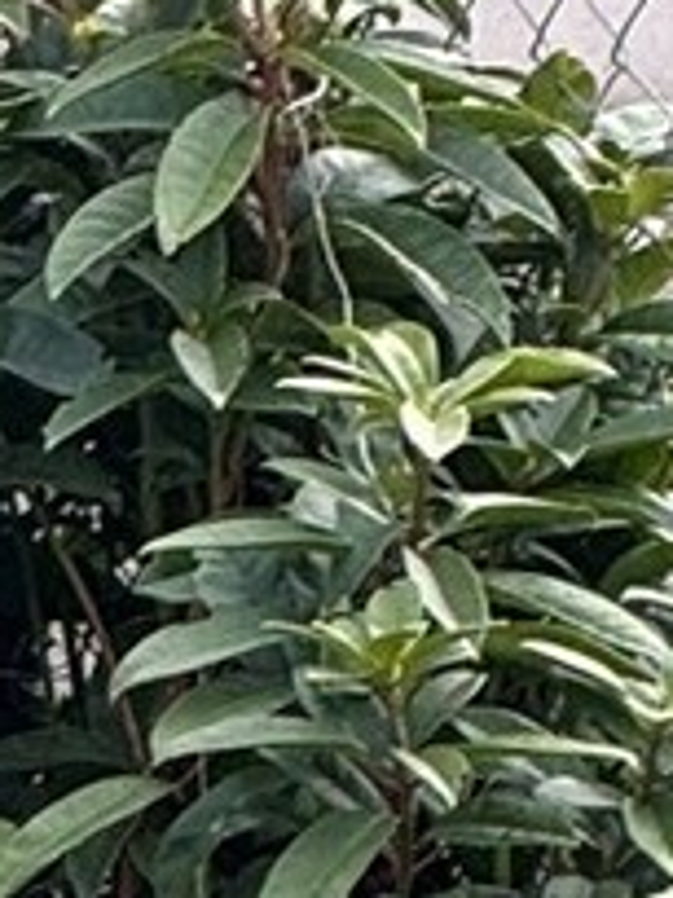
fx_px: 22008
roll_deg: +3.4
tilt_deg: -8.4
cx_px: 735
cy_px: 2874
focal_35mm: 849
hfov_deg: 1.8
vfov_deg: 2.3
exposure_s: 1/221
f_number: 2.8
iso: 64
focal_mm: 15.66
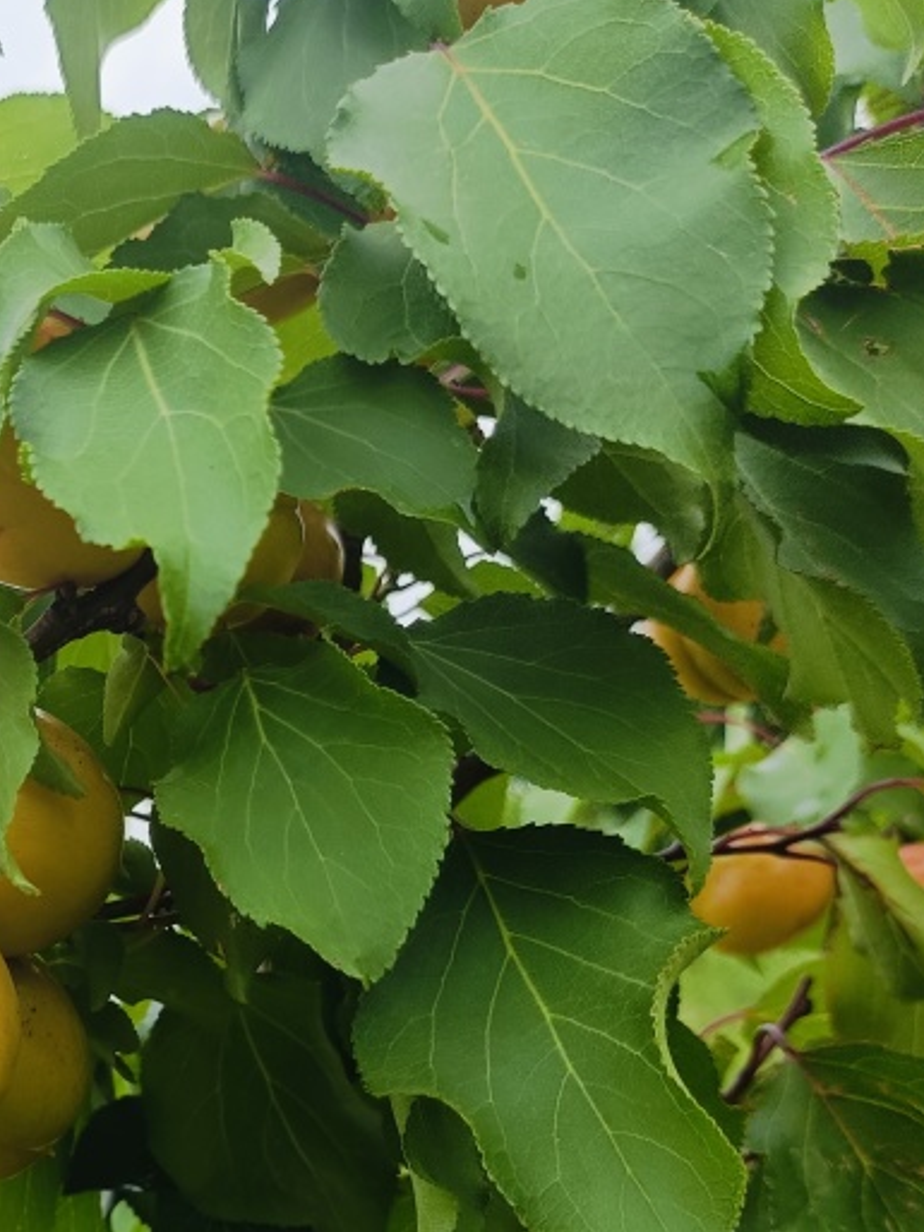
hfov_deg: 27.0
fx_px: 1850
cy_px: 940
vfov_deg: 35.9
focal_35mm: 52
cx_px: 74
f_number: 1.7
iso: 100
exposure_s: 1/332
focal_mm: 4.7
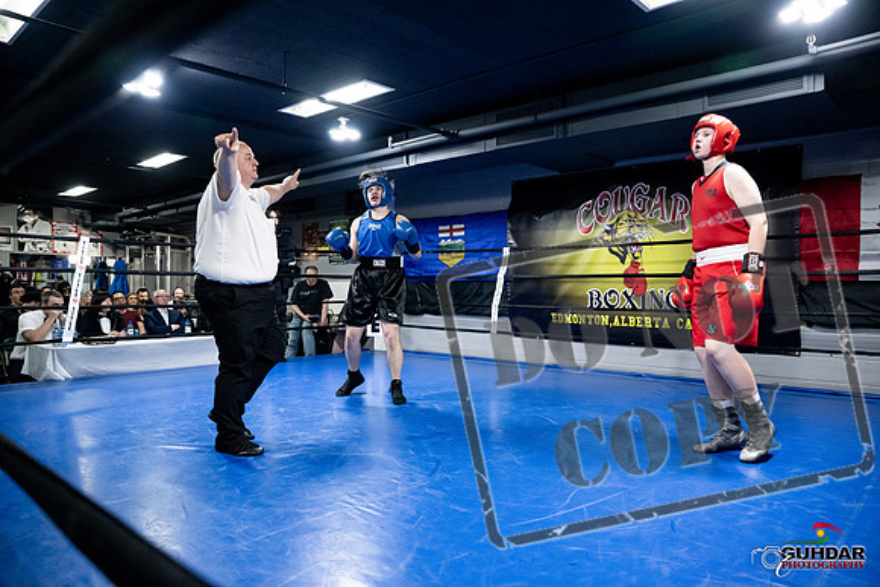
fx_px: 587
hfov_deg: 73.7
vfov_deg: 53.2
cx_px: 440
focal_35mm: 24
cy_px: 294
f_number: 2.8
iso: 8000
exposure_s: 1/1000
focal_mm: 24
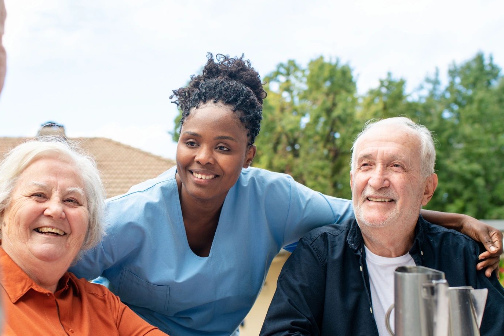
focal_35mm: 54
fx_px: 756
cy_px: 217
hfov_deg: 36.5
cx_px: 174
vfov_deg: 25.0
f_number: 3.2
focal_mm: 35
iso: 100
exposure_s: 1/200
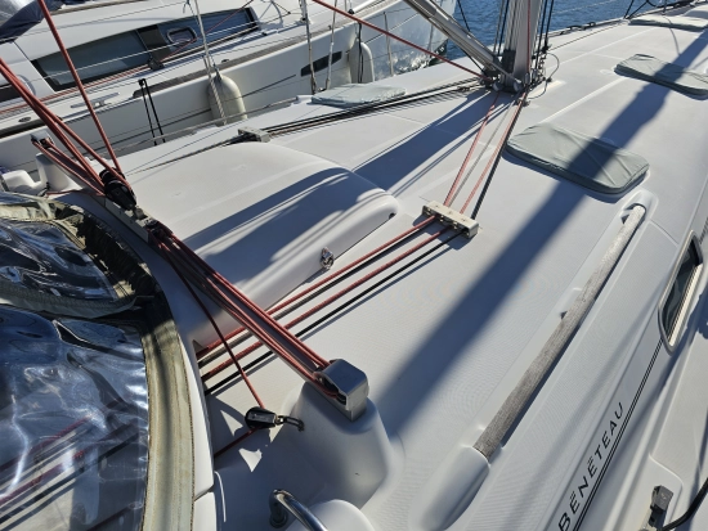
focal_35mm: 23
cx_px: 354
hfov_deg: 73.9
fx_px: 471
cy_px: 266
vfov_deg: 58.9
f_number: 1.7
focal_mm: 6.3
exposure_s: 1/1677
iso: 10
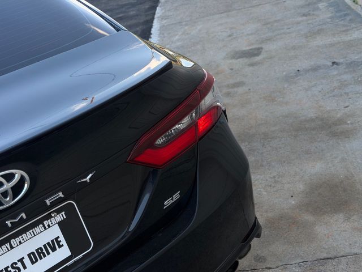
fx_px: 502
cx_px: 181
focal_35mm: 48
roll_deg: +13.3
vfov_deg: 30.3
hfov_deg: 39.7
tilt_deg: -26.7
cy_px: 136
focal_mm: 6.76
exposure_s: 1/400
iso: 80
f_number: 1.78
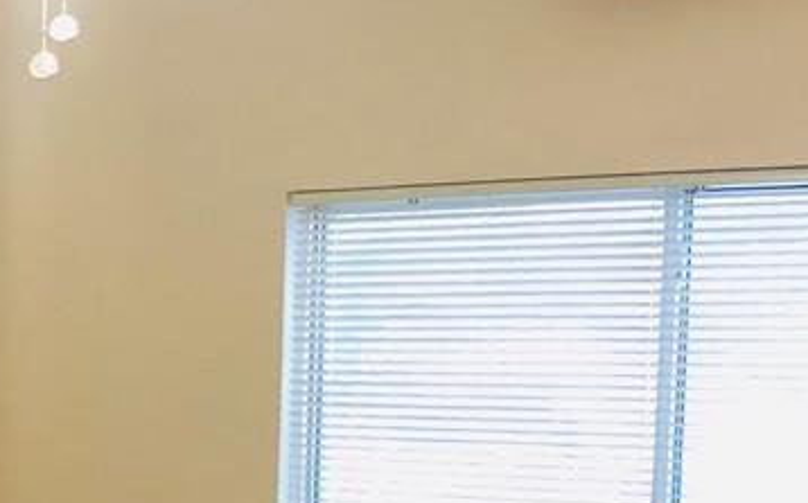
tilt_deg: -7.2
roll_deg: -0.7
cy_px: 571
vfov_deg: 14.9
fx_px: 1870
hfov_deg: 23.5
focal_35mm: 85
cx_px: 36
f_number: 1.8
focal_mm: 3.99
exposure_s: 1/13
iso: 100
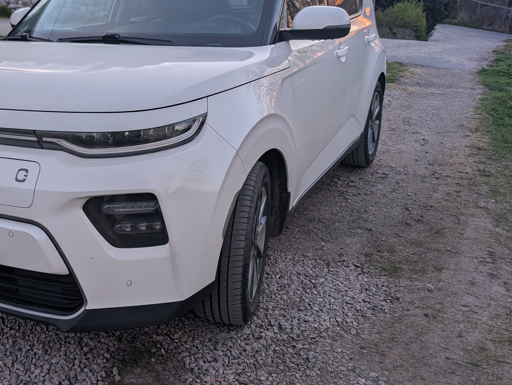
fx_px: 578
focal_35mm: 39
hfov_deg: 45.5
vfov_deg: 36.8
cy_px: 169
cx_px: 107
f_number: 1.68
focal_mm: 6.9
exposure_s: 1/132
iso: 34
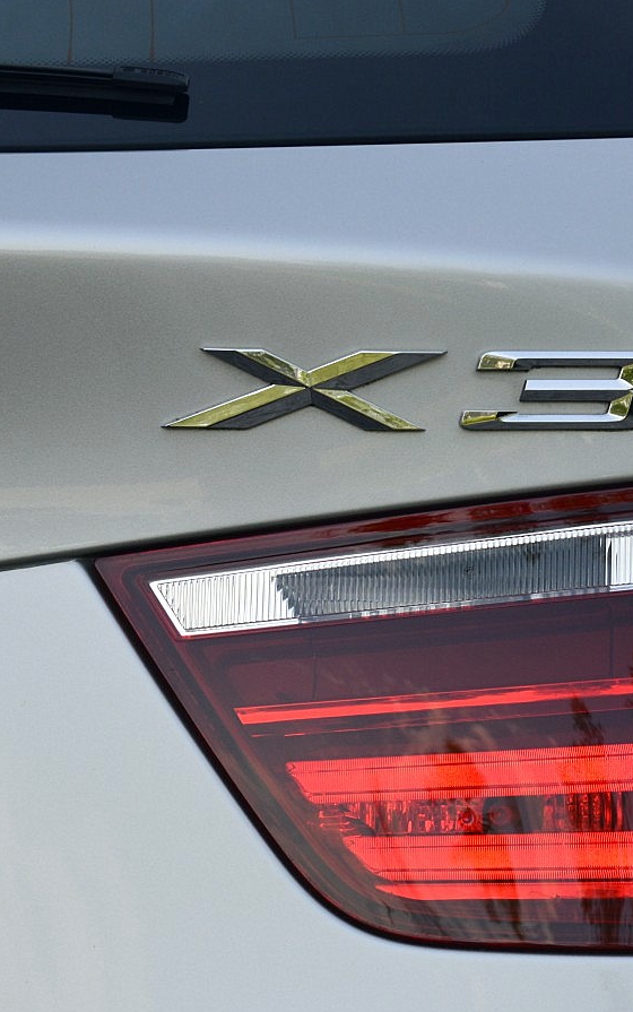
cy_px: 606
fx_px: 3668
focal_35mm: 133
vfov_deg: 15.7
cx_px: 823
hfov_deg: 9.7
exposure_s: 1/250
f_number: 10
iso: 400
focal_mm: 48
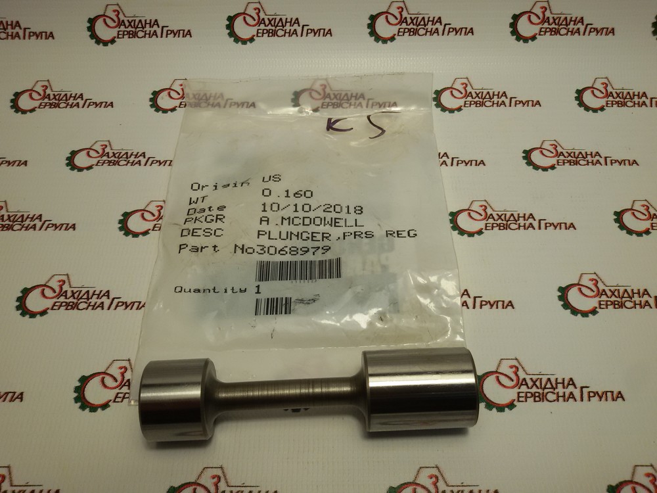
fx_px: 588
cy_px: 246
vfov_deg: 45.4
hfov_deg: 58.4
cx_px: 328
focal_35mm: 31
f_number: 2.4
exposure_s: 1/111
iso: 40
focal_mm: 2.93
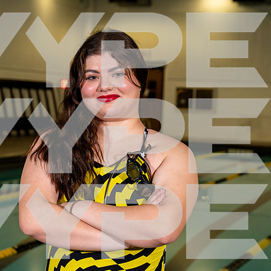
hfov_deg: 19.2
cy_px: 136
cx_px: 90
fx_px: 797
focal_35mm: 90
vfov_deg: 19.3
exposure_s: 1/250
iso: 1000
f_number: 5.6
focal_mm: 70
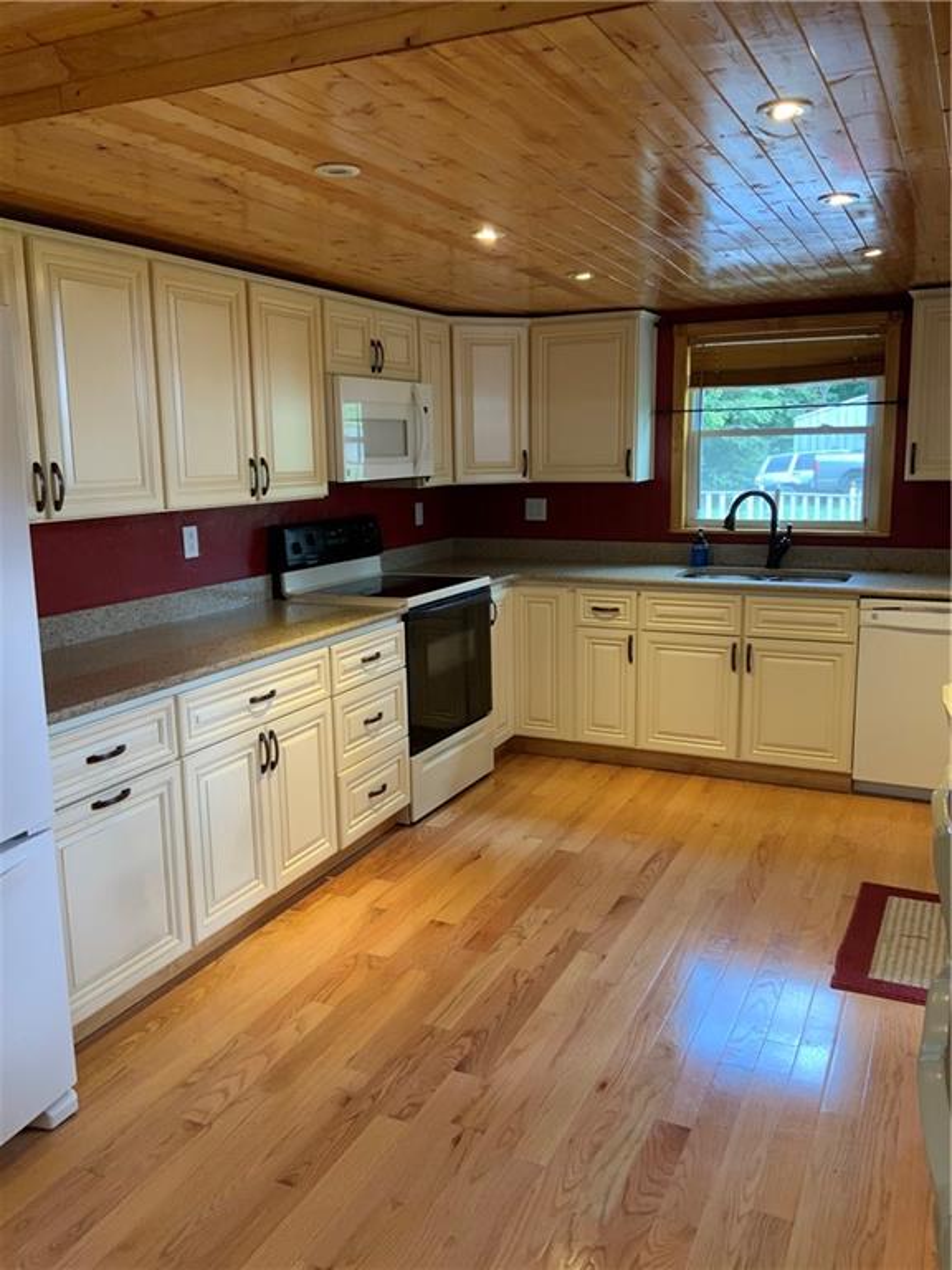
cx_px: 476
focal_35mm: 29
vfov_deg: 61.7
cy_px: 635
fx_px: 1063
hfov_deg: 48.2
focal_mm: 3
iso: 80
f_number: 1.8
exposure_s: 1/60
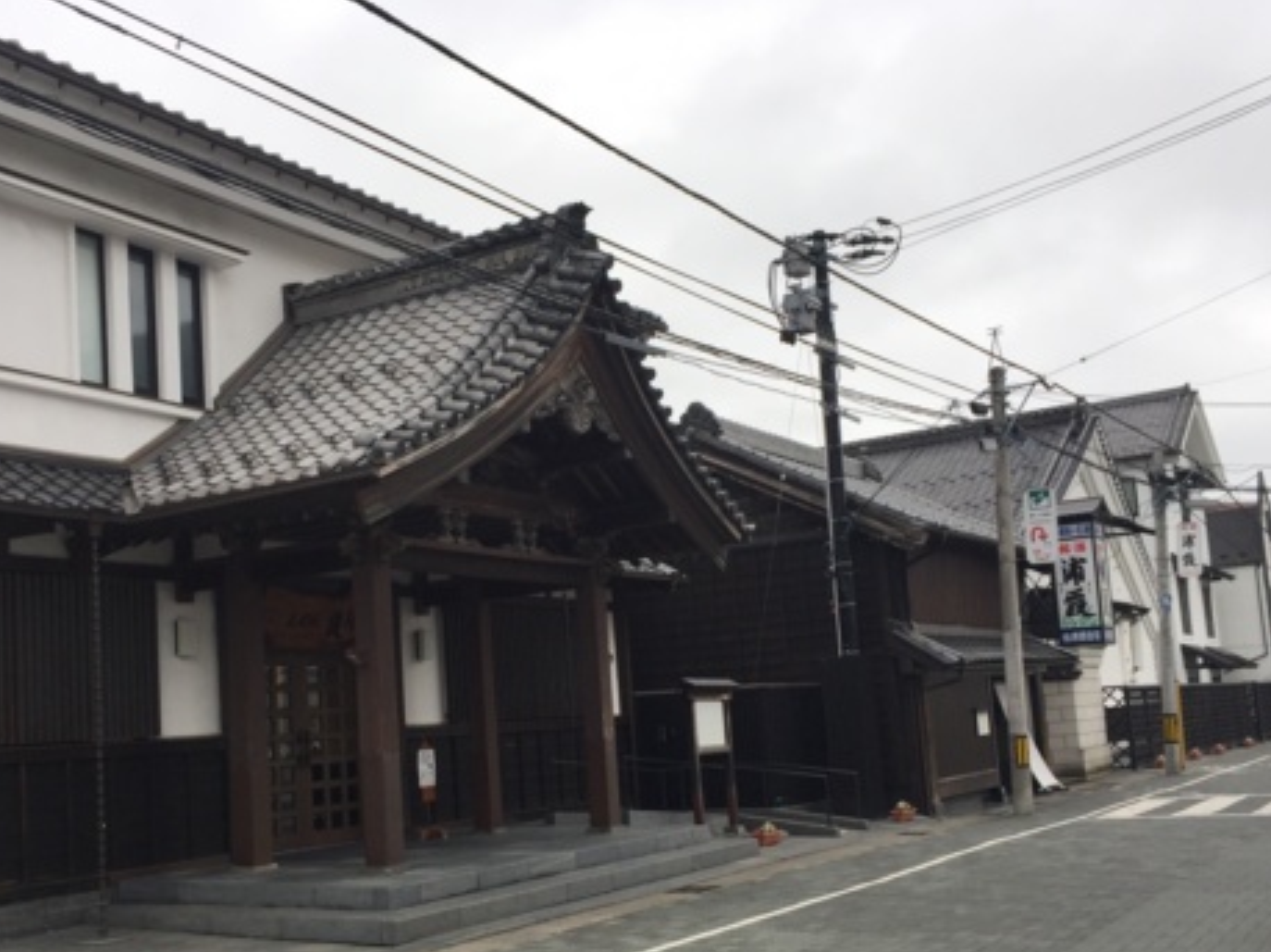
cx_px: 566
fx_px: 1395
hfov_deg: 48.9
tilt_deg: +5.6
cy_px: 575
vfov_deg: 37.5
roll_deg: +2.9
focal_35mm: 38
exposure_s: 1/344
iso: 32
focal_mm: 4.15
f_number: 2.2
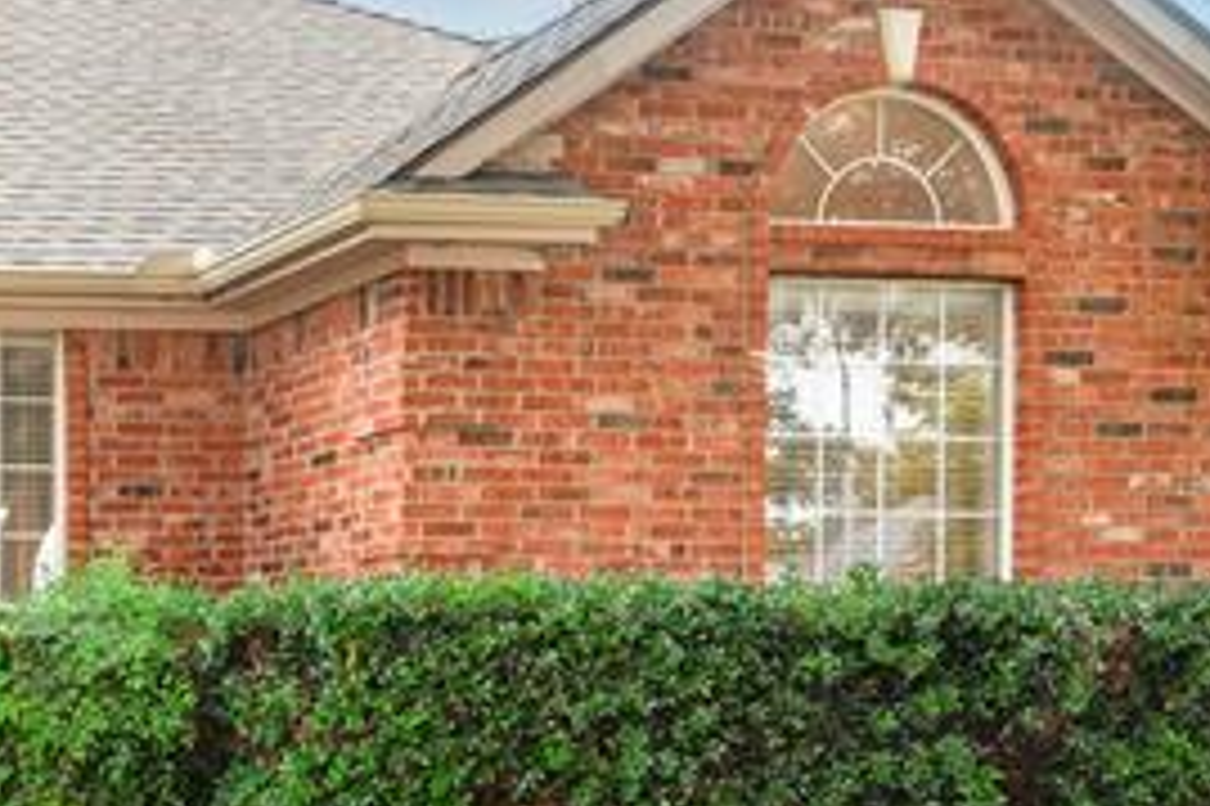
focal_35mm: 61
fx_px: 2049
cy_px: 736
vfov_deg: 21.7
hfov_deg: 27.6
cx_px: -346
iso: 100
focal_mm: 16
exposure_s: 1/6
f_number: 7.1
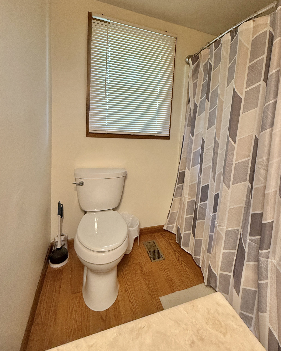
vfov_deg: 85.5
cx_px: 158
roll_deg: -4.9
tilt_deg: -5.2
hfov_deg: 73.5
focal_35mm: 18
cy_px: 144
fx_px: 187
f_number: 2.2
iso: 250
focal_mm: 2.22
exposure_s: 1/120
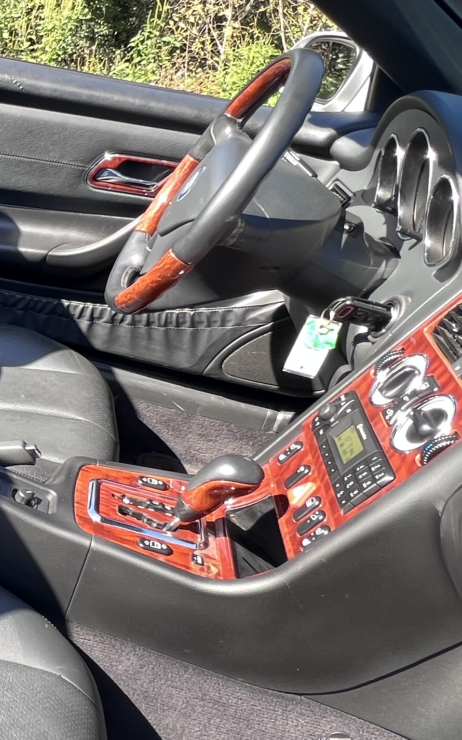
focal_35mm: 39
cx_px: -305
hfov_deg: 23.1
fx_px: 786
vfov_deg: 50.3
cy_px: 404
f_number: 1.8
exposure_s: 1/99
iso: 40
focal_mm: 1.57
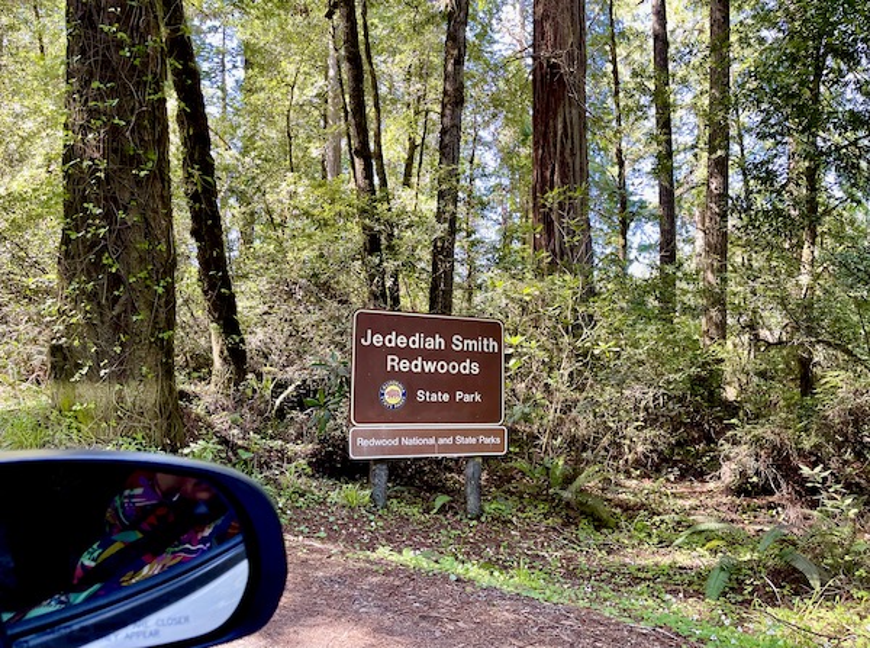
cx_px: 435
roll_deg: -1.1
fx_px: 652
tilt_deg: +3.1
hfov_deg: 67.4
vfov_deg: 52.9
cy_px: 324
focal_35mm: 26
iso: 125
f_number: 1.6
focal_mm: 5.1
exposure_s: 1/111
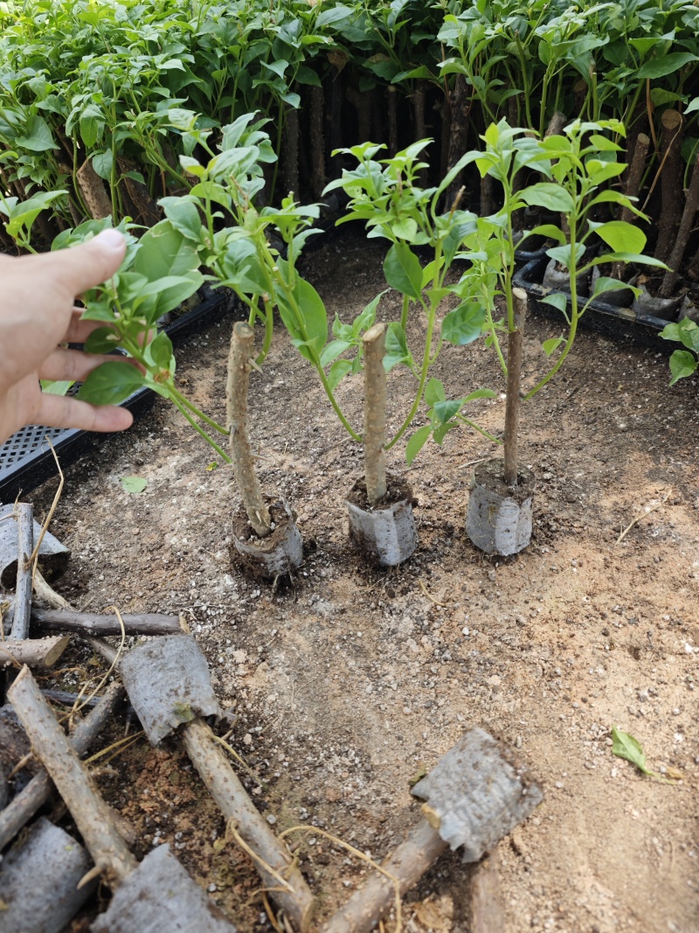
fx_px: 619
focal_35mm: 23
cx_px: 350
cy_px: 466
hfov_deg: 58.9
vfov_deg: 73.9
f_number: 1.6
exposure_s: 1/271
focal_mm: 6.55
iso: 50
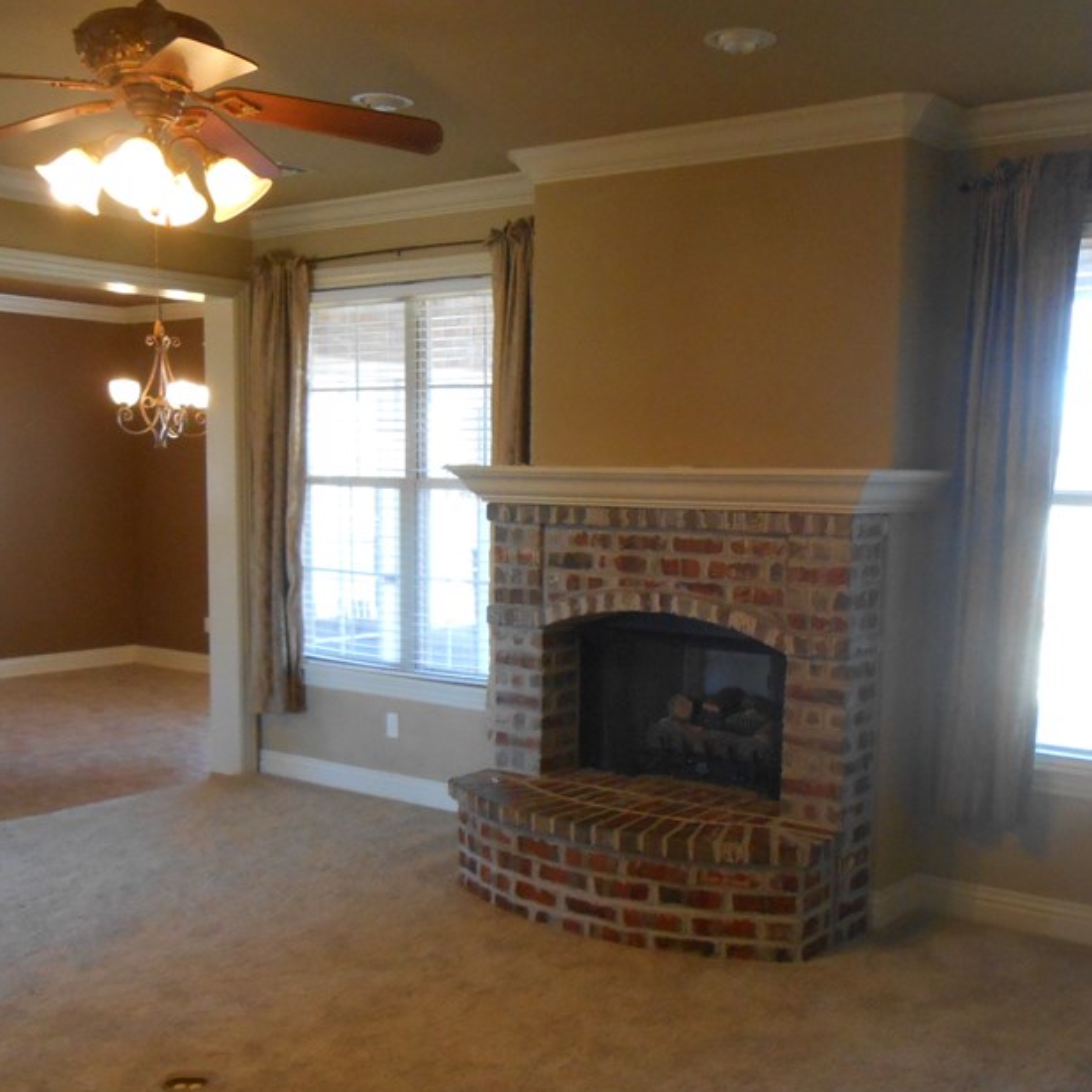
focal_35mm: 38
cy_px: 660
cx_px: 612
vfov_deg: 43.6
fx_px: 1356
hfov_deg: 43.8
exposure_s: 1/30
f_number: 3.5
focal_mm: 4.6
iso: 320
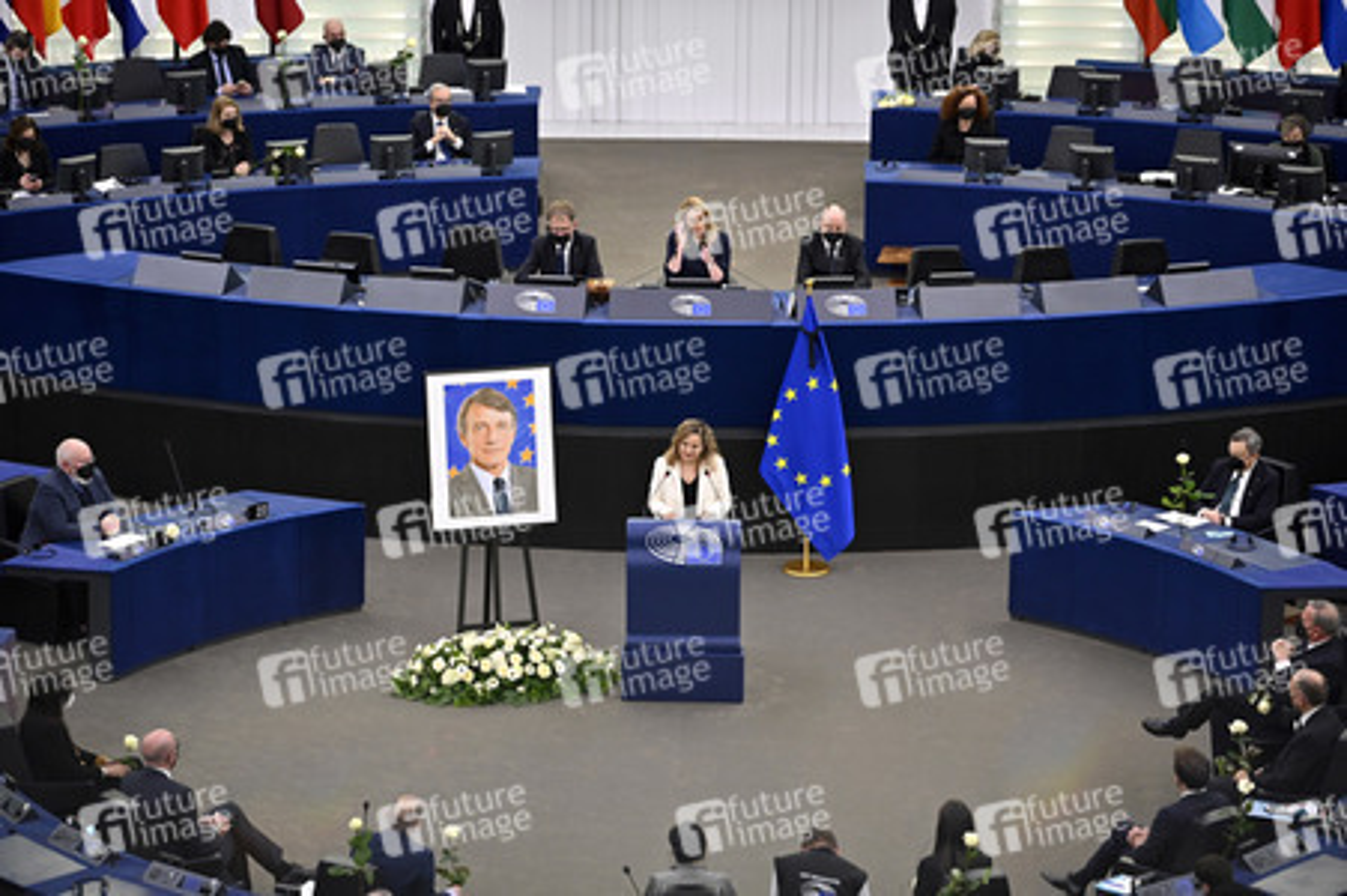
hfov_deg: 15.2
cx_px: 674
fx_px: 5047
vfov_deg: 10.1
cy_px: 448
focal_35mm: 135
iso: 1000
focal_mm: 135
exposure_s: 1/400
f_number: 2.8
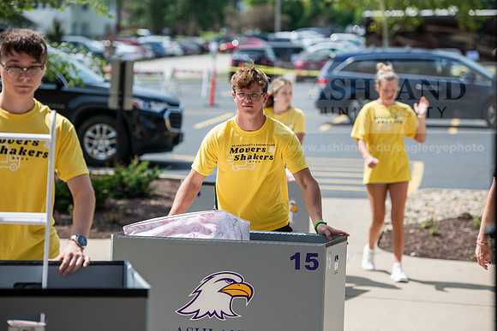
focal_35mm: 116
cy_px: 166
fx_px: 1602
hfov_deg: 17.6
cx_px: 248
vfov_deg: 11.8
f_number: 3.5
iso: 80
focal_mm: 116
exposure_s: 1/640
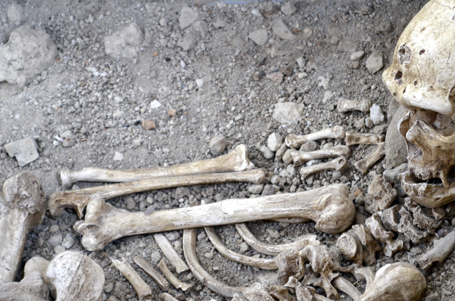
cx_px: 271
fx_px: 1307
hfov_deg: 19.7
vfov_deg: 13.2
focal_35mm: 104
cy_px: 165
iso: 800
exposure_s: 1/40
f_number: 5.6
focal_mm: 55
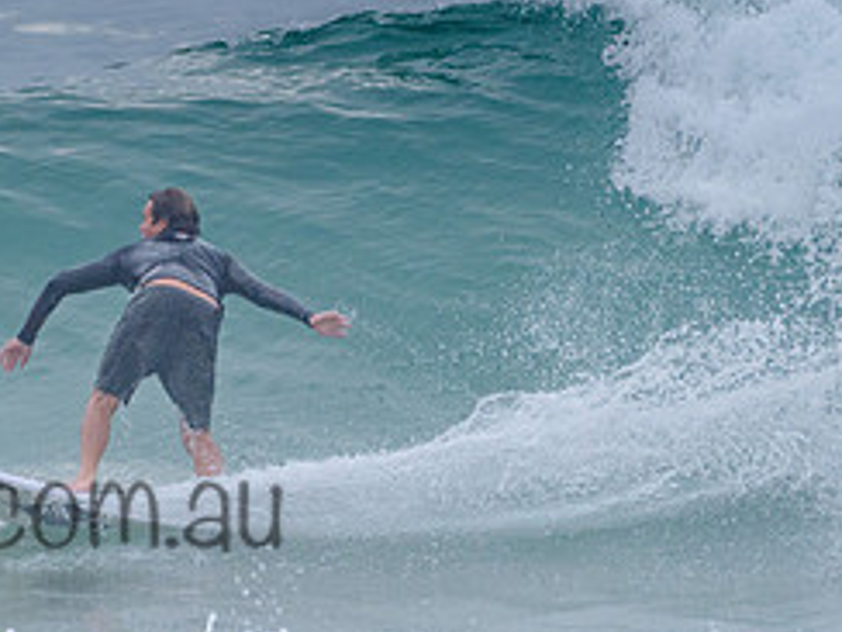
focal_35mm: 1400
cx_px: 143
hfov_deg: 1.4
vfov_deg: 1.1
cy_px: 317
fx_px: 34054
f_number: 5.6
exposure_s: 1/2000
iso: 1100
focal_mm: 500
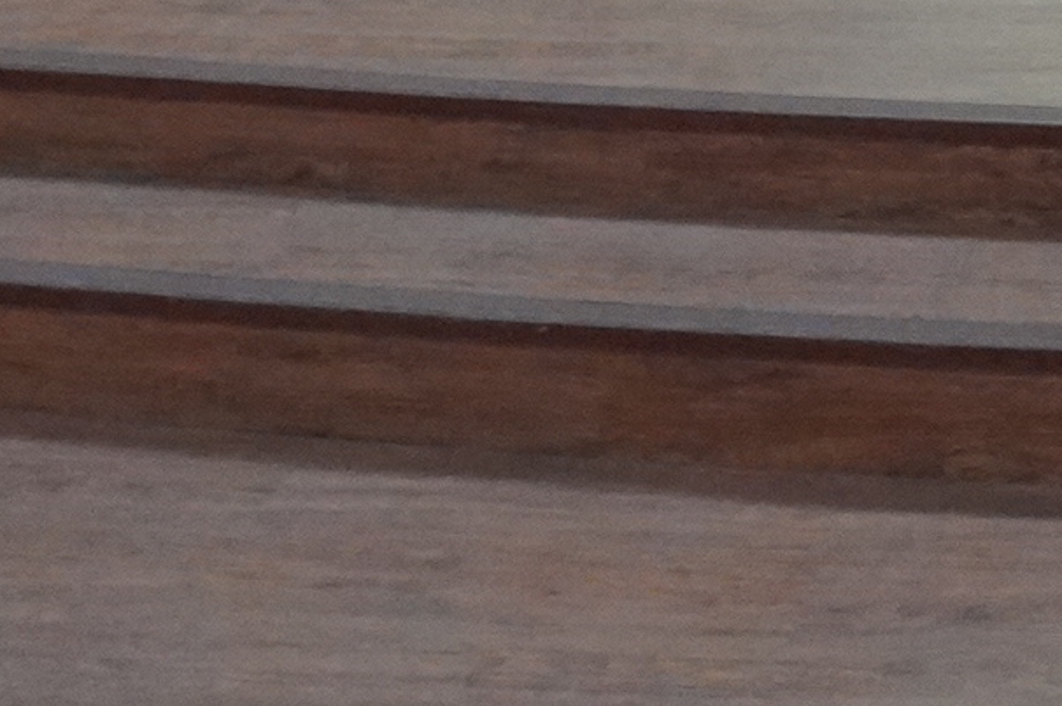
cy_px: -732
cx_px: 1502
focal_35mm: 126
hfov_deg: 15.2
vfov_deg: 10.0
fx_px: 3728
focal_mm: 17
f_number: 4
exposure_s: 1/160
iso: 4000
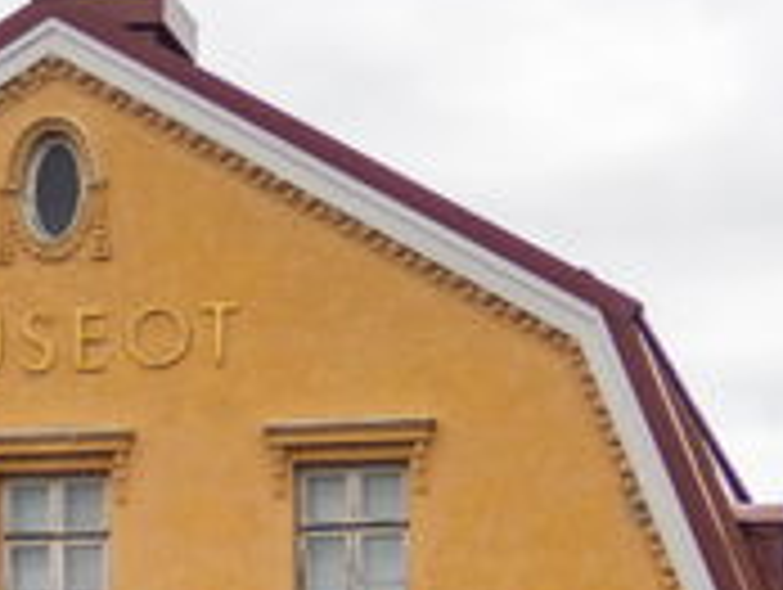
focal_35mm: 200
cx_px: 58
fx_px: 4530
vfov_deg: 7.4
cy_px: 698
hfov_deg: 9.8
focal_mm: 10.35
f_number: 3.5
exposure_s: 1/400
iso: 100
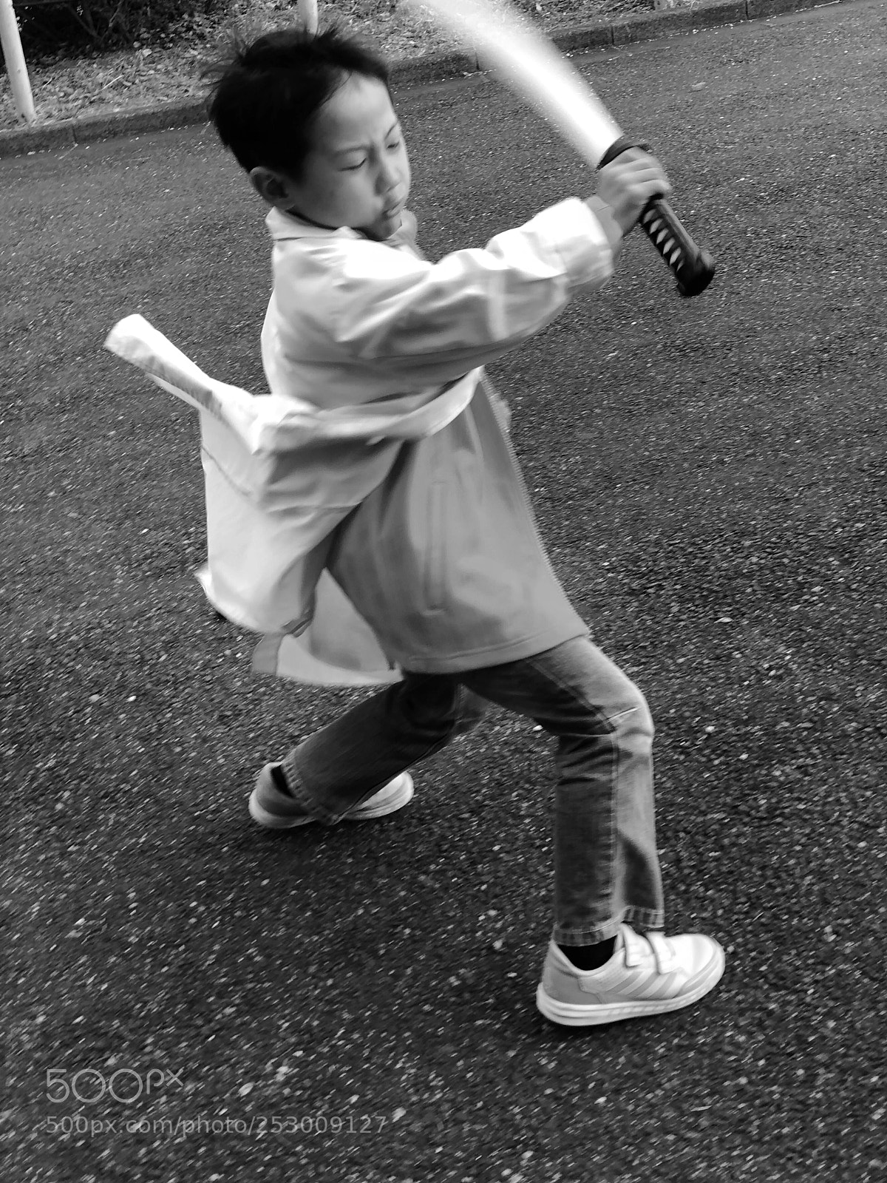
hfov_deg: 28.0
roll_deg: +1.9
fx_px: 1777
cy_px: 592
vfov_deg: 36.8
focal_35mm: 52
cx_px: 444
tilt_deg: -28.6
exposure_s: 1/120
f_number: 2.4
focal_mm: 6
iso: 32
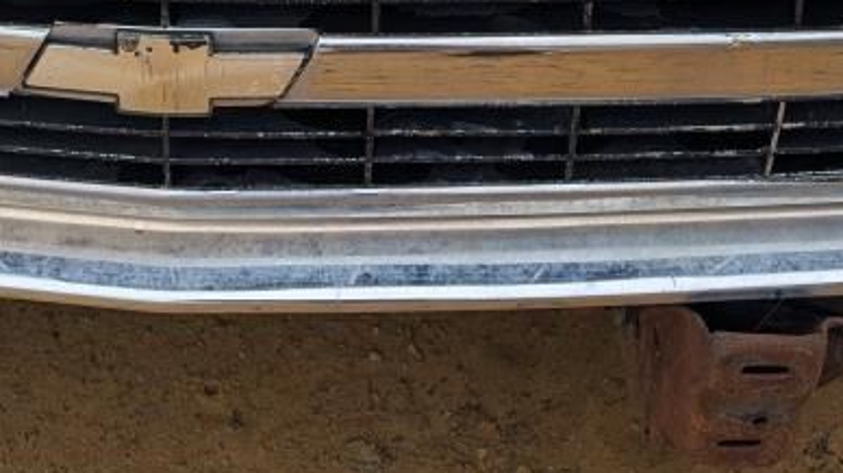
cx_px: 199
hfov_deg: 24.4
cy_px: -523
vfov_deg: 12.2
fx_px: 1922
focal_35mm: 86
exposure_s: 1/563
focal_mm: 6.9
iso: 16
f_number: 1.68
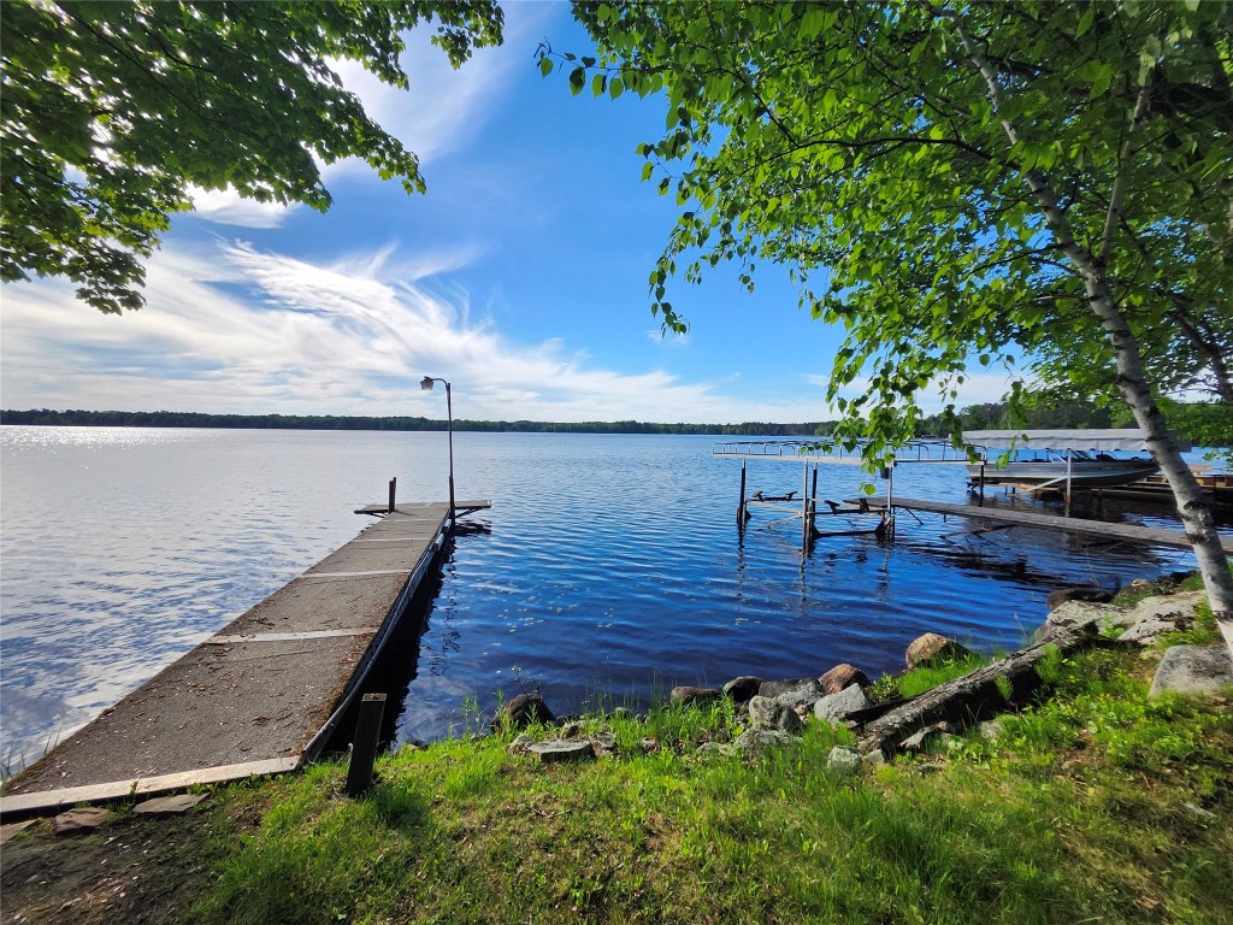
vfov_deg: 89.9
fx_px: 463
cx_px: 616
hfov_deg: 106.2
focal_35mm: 13
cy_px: 462
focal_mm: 1.74
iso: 40
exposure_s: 1/1135
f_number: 2.2
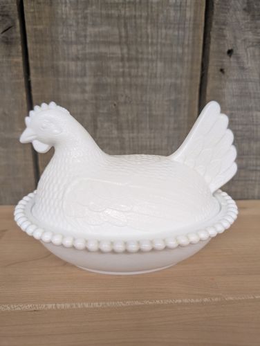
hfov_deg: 56.9
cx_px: 130
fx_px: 240
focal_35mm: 24
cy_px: 173
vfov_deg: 71.5
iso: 160
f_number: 1.68
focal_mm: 6.9
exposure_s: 1/30
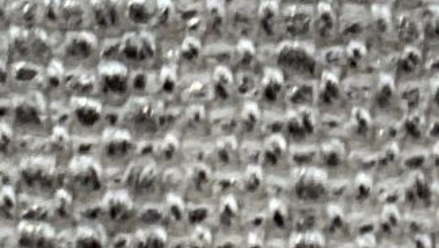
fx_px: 5208
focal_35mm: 447
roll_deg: -3.0
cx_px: 1276
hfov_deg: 4.6
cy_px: -1180
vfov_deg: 2.6
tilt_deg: -29.1
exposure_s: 1/122
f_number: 2
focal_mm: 6
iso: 80
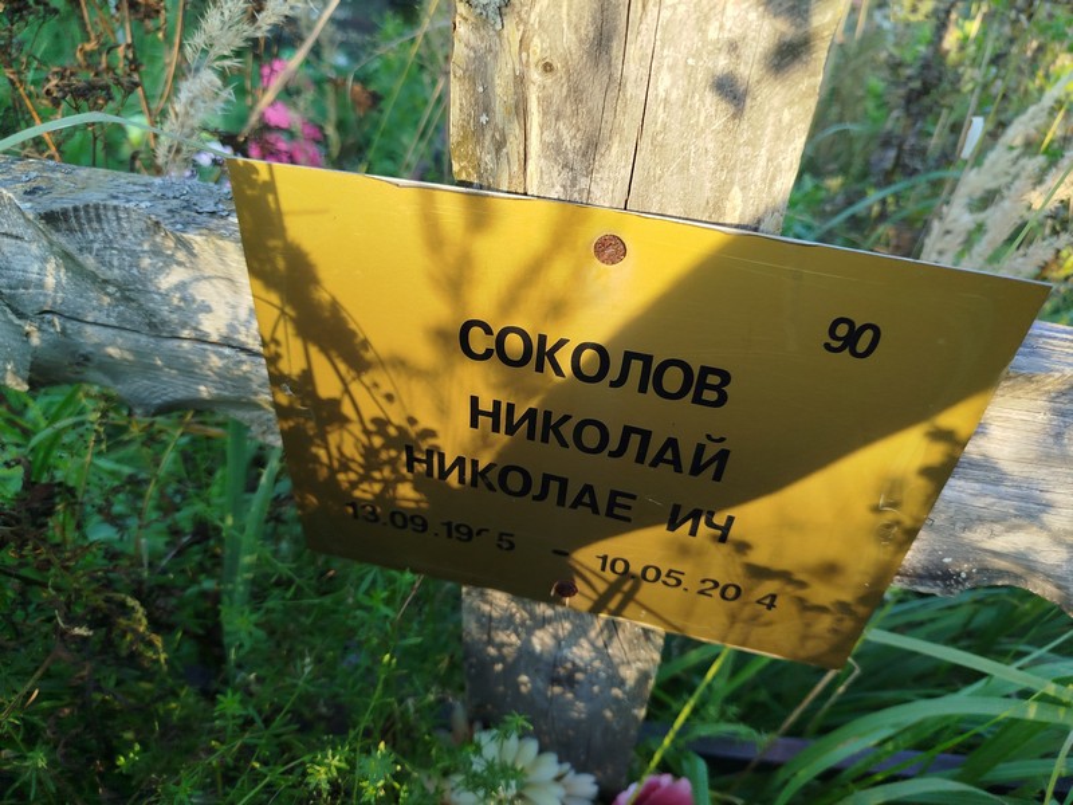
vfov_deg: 56.8
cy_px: 402
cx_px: 536
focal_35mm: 24
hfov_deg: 71.6
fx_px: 744
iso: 50
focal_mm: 5.31
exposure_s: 1/153
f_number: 1.7
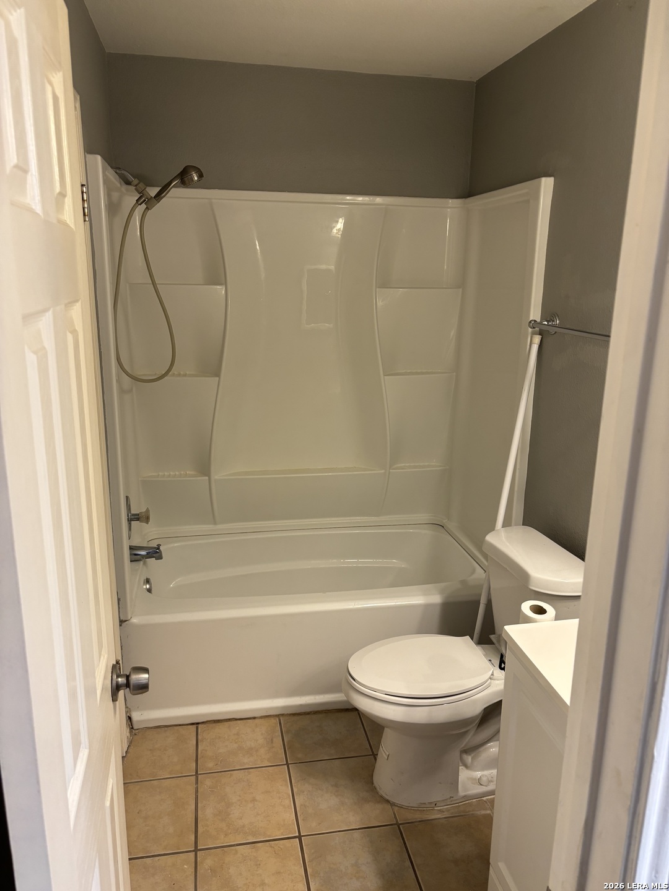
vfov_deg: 67.3
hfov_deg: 53.1
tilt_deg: -14.9
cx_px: 334
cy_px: 446
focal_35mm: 26
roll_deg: -1.3
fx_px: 670
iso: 125
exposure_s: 1/60
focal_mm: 5.96
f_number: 1.6
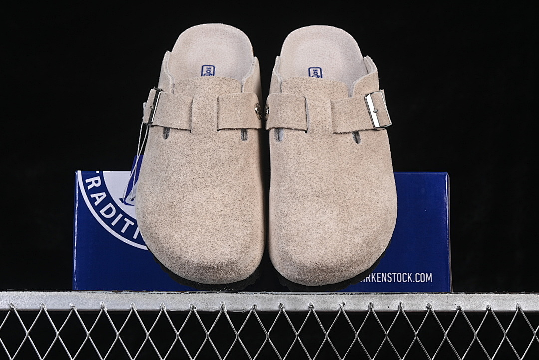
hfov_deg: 27.0
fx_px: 1123
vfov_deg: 18.2
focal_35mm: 75
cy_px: 180
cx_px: 270
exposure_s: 1/80
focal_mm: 50
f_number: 8
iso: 160
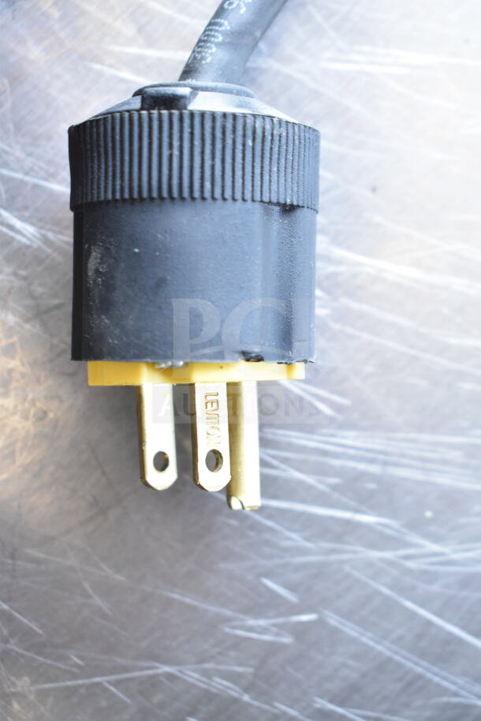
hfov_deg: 19.7
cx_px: 240
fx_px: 1382
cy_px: 360
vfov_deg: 29.2
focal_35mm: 69
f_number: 5.3
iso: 1600
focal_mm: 46
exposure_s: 1/80
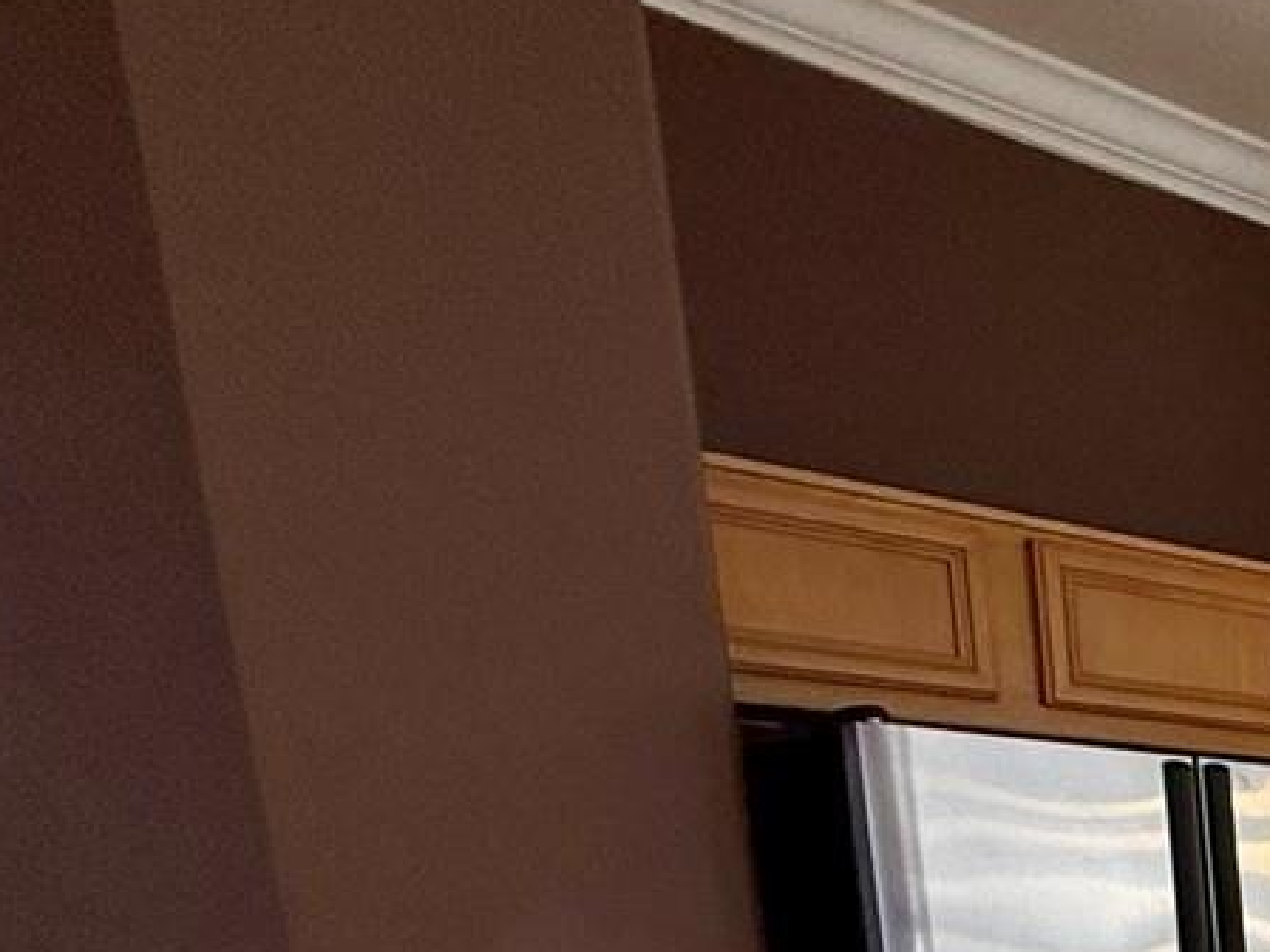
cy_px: 1346
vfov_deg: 24.2
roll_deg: -0.7
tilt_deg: -10.8
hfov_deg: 23.9
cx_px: 2149
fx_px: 1834
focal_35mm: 50
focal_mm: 2.22
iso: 100
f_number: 2.2
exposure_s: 1/120
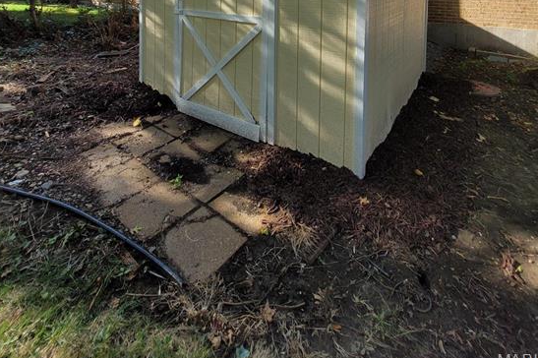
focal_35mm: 19
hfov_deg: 86.9
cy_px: -5
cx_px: 270
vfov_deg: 51.0
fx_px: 284
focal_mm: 1.74
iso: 40
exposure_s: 1/472
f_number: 2.2
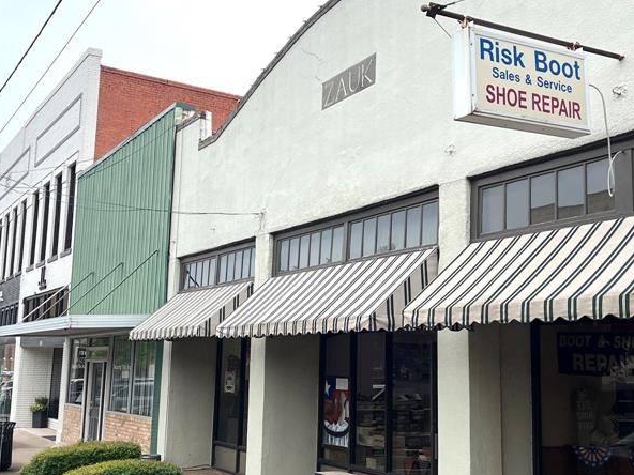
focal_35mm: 45
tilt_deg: +9.6
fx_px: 824
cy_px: 231
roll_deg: -1.7
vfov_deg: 32.2
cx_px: 285
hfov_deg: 42.0
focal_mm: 5.7
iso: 50
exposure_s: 1/932
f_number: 1.5
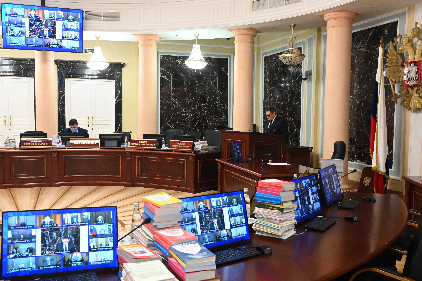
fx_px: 422
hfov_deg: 53.2
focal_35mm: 36
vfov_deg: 36.8
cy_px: 140
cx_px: 211
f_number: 5.6
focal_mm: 24
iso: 5000
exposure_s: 1/125
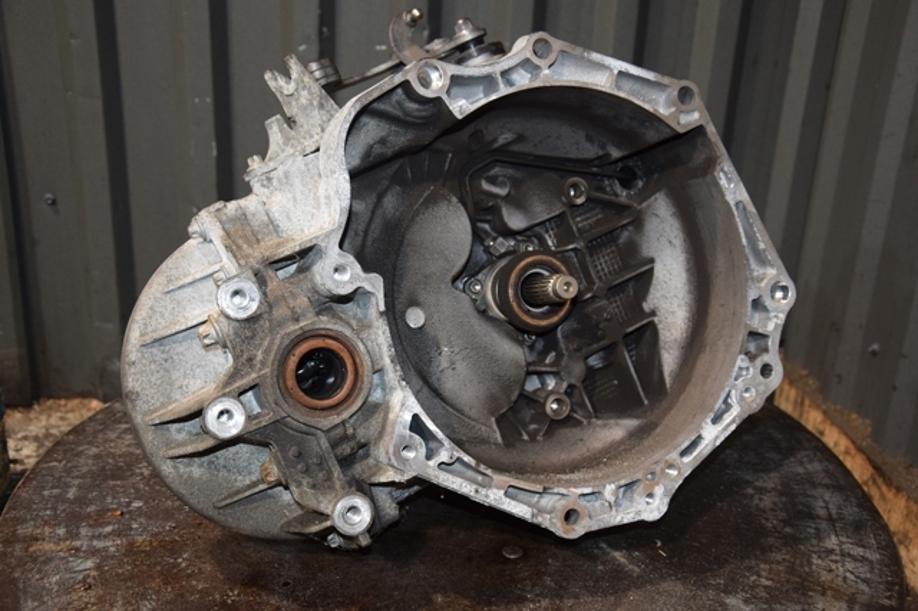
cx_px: 459
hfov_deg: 46.4
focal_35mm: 42
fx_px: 1070
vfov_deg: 31.9
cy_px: 306
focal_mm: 28
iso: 800
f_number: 5
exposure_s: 1/60
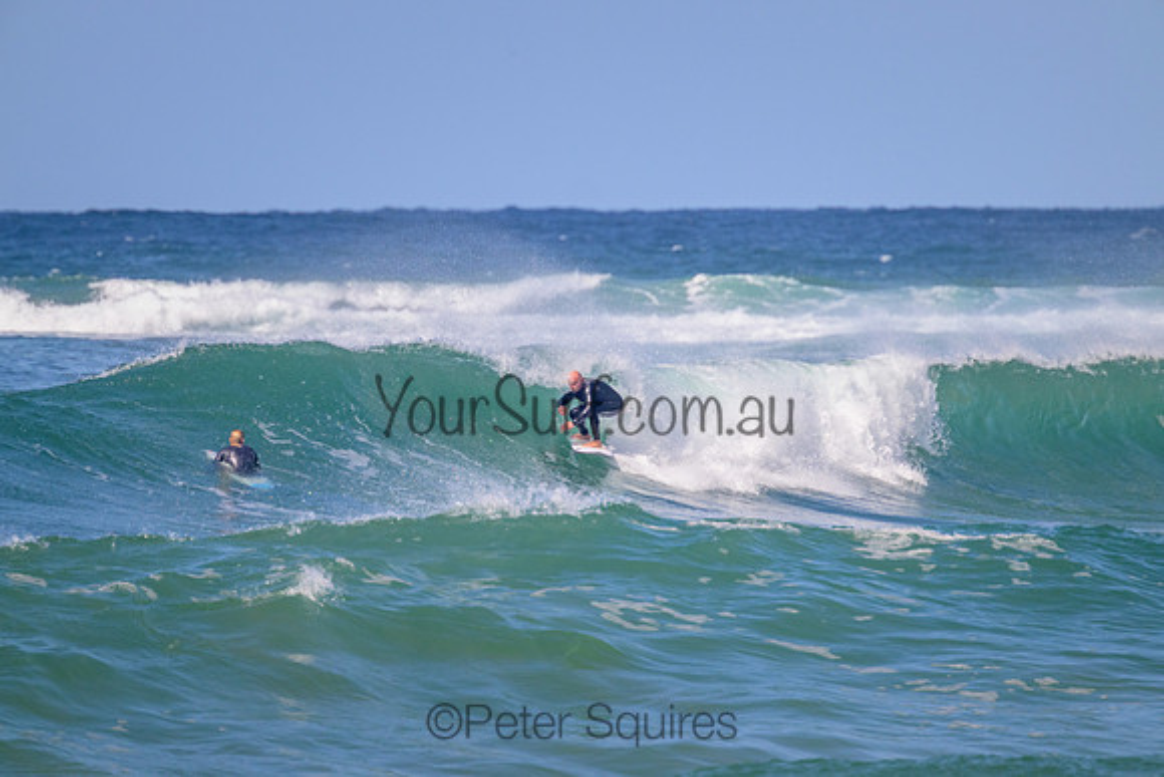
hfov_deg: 2.6
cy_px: 388
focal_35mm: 800
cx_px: 582
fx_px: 25872
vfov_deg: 1.7
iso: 1100
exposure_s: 1/2000
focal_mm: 800
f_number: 11
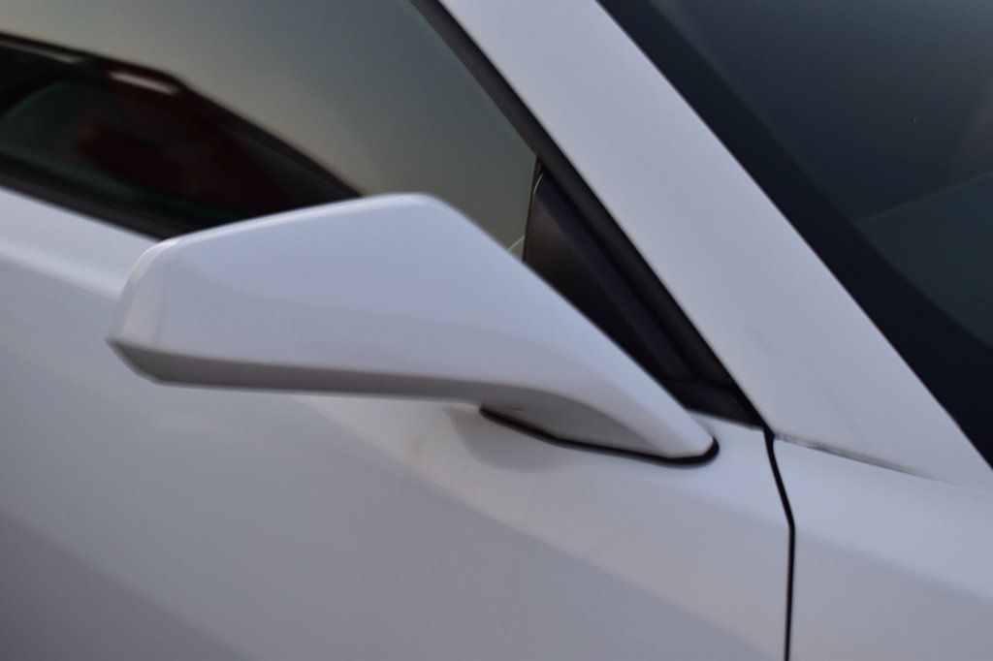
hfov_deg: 33.4
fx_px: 1654
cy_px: 330
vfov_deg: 22.6
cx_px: 496
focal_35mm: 60
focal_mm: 40
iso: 400
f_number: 6.3
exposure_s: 1/15
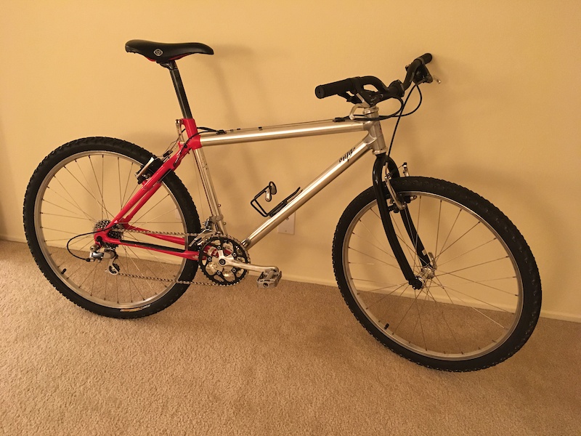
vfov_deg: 48.2
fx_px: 487
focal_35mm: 29
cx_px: 290
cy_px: 218
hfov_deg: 61.7
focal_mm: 4.15
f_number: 2.2
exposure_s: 1/20
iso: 200
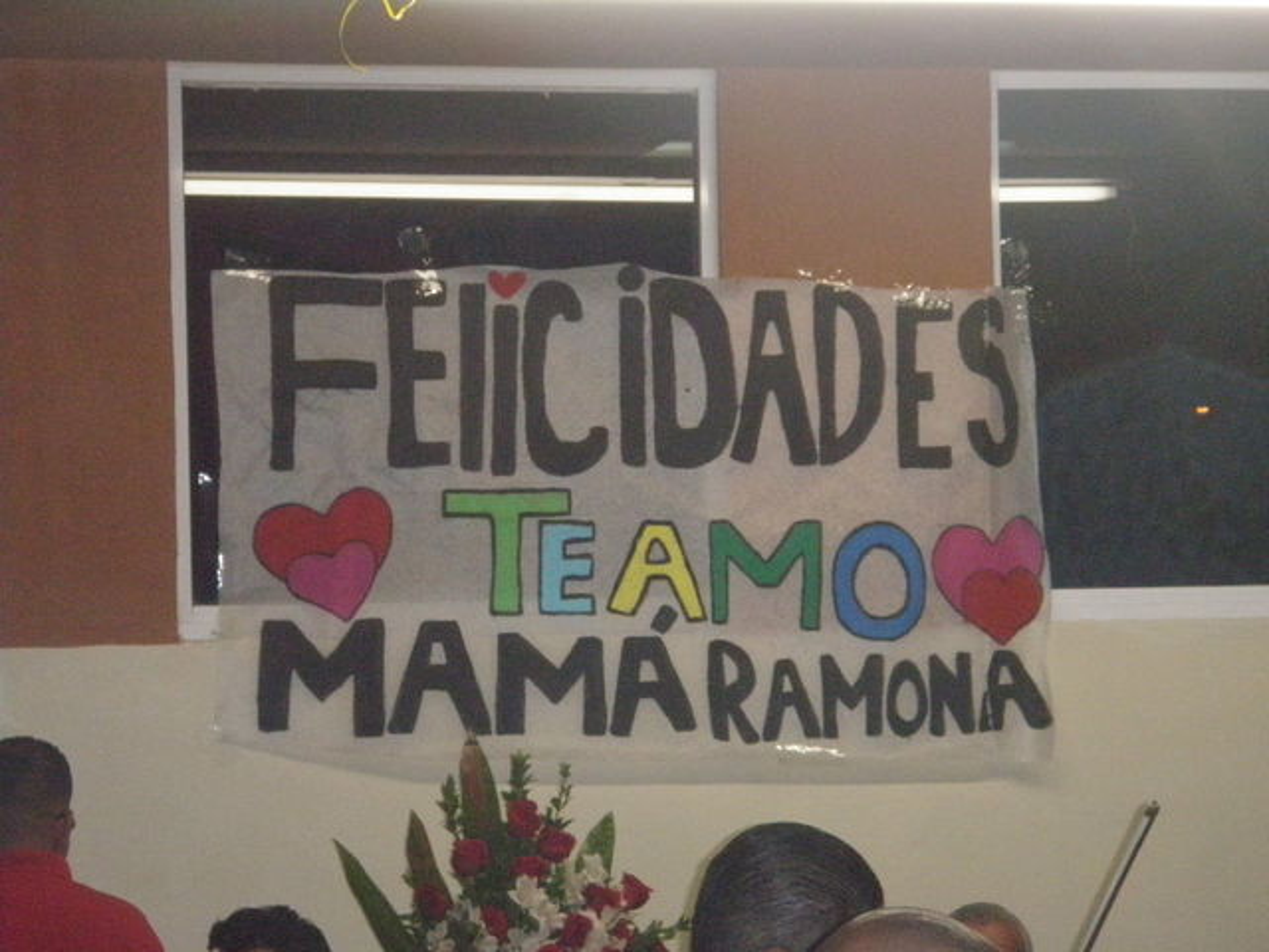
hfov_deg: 17.3
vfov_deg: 13.0
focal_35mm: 114
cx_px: 634
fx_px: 4179
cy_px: 476
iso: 800
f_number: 5
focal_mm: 20.1
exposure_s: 1/100
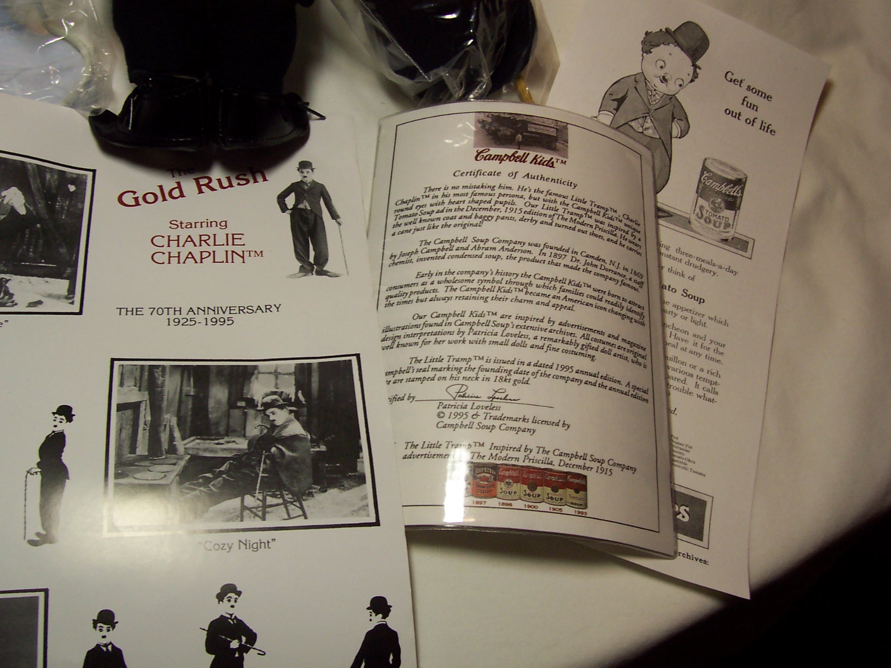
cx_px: 446
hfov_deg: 50.1
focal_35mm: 37
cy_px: 334
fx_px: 952
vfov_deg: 38.7
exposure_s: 1/45
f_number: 2.8
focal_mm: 5.6
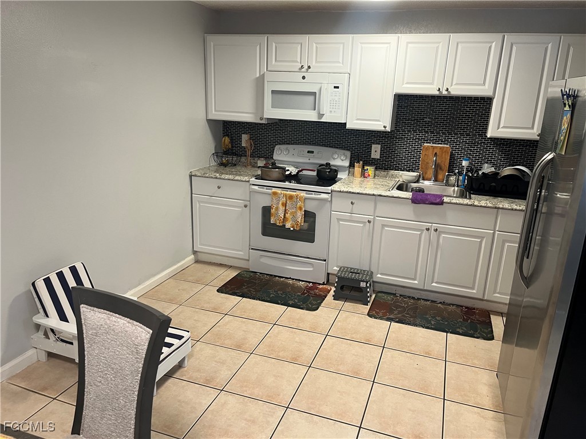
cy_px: 220
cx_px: 293
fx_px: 440
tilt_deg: -18.3
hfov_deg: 67.3
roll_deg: -1.1
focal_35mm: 26
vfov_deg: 53.1
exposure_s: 1/60
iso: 125
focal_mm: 5.1
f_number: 1.6
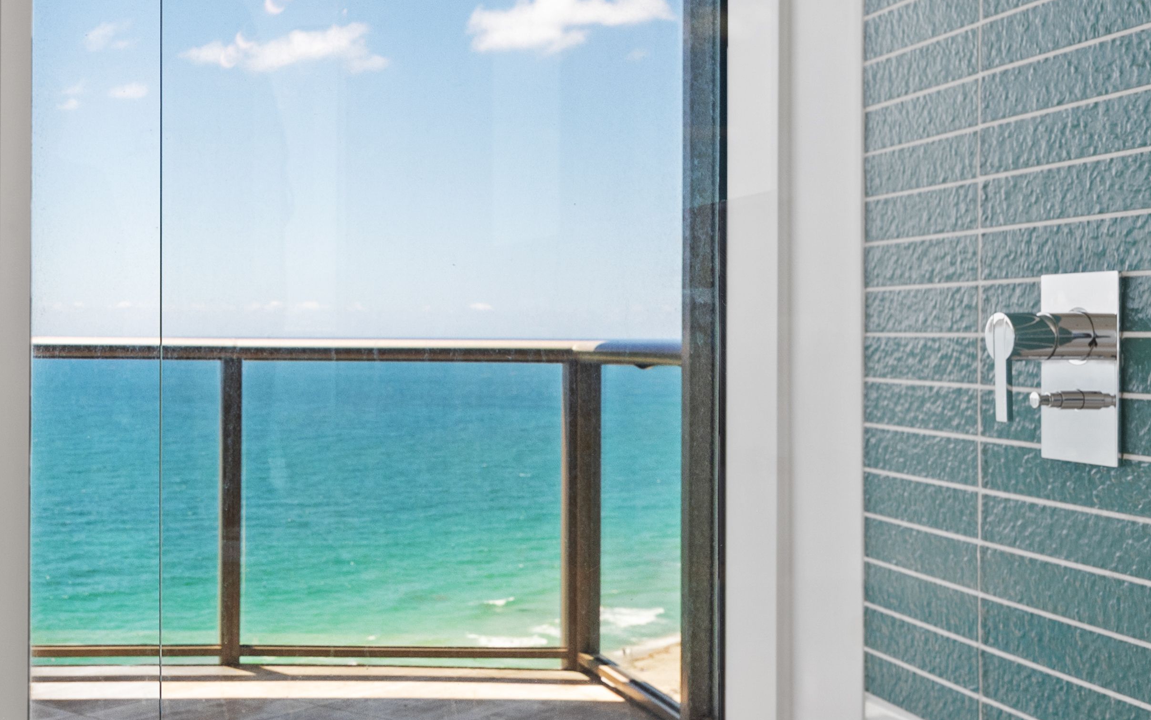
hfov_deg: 39.4
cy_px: 325
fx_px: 1483
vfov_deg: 27.3
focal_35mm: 47
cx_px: 114
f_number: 5
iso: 200
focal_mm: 18.5
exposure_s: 1/100
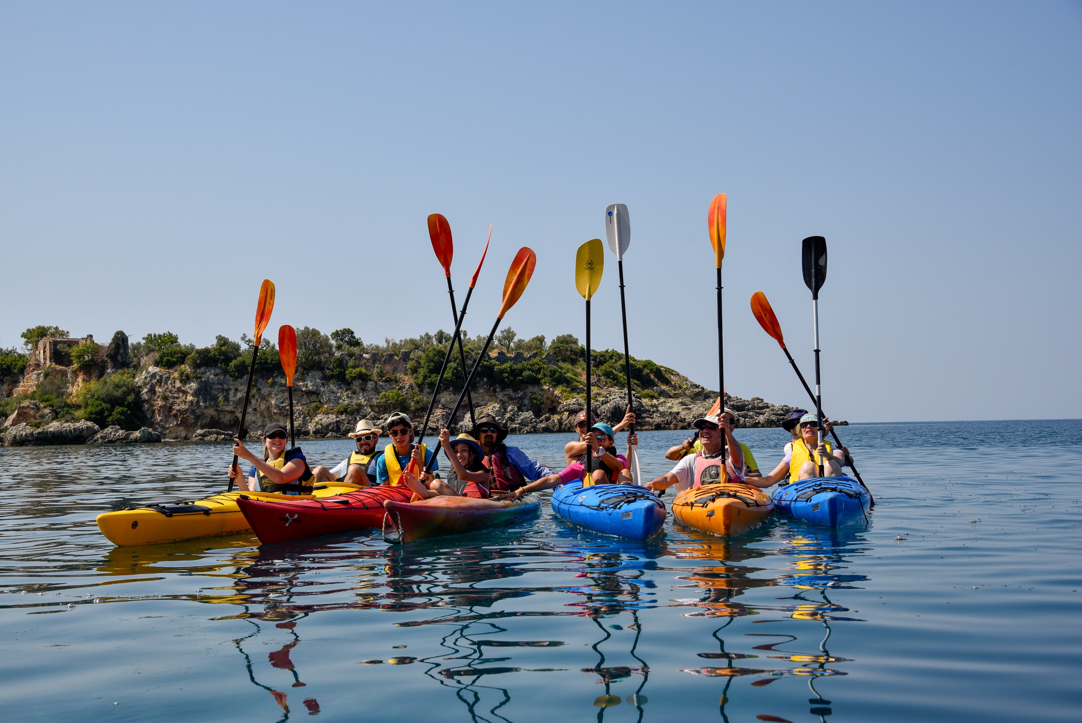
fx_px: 1503
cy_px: 362
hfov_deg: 39.6
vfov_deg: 27.0
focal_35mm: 50
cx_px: 541
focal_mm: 50
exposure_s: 1/320
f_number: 9
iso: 100
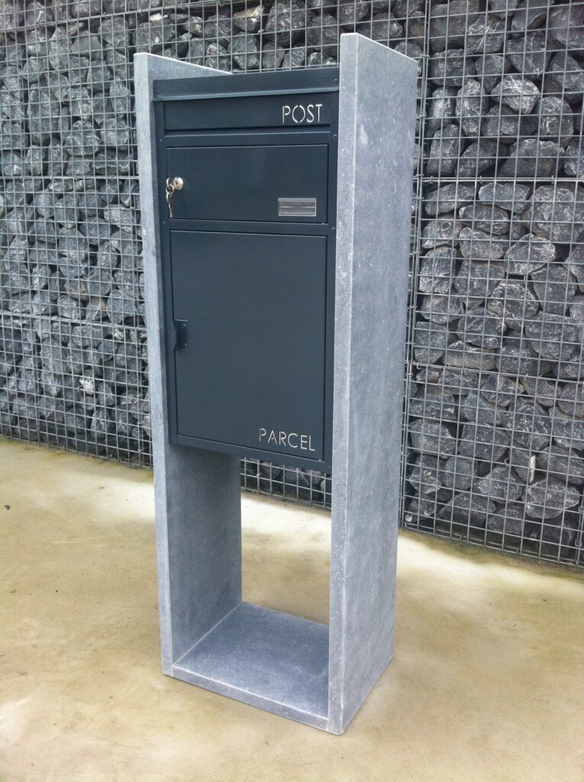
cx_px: 292
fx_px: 789
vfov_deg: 52.7
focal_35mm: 35
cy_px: 391
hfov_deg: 40.6
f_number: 2.8
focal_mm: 3.85
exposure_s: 1/120
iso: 100
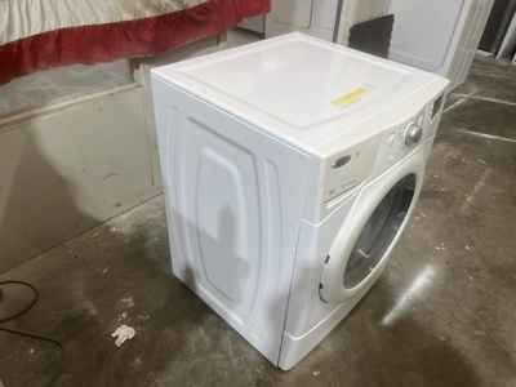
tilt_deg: -35.7
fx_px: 388
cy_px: 194
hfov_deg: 67.3
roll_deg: -3.0
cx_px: 258
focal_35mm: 26
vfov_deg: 53.1
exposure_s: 1/120
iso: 125
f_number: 1.6
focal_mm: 5.1
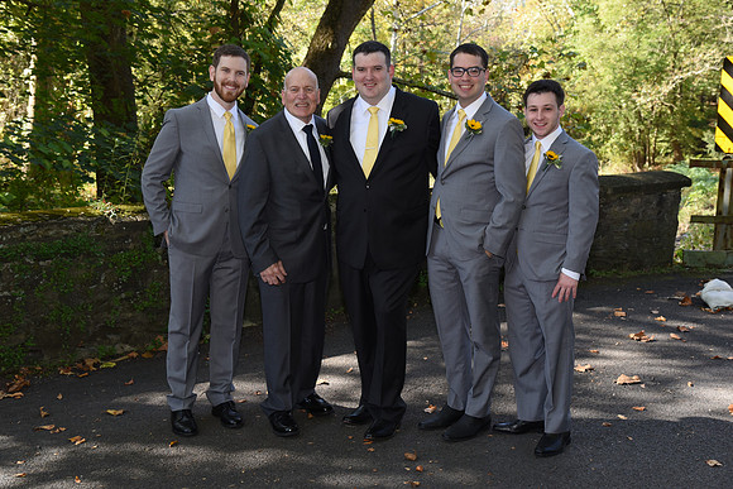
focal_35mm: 48
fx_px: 978
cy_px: 244
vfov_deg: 28.1
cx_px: 366
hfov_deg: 41.1
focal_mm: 48
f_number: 6.3
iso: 640
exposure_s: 1/200
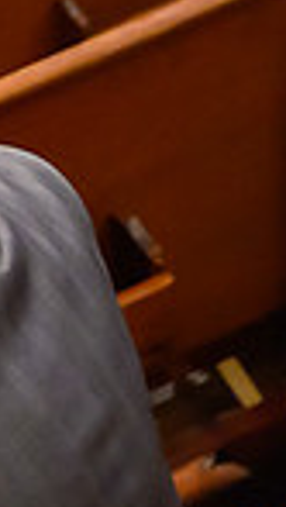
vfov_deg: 18.1
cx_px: -672
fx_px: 1559
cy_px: 40
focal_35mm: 116
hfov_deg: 8.3
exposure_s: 1/100
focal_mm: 28
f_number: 2.8
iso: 11400
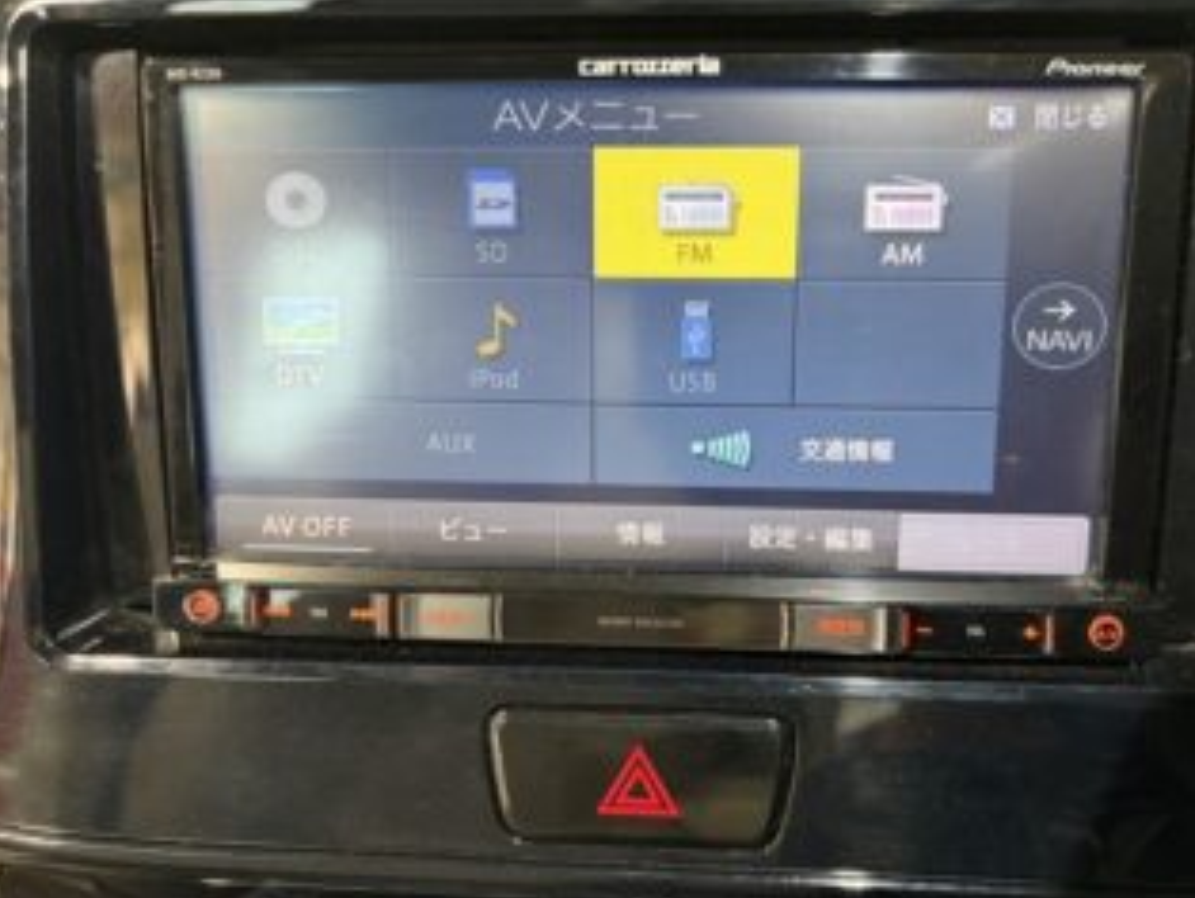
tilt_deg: -24.8
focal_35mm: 29
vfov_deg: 48.3
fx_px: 1002
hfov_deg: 61.5
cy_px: 462
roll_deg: +1.1
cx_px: 655
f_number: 1.6
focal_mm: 5.96
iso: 500
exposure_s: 1/50
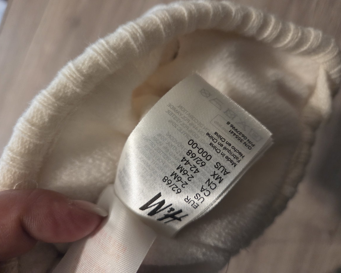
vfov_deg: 58.8
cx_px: 175
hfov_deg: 70.3
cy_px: 136
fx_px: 242
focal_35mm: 24
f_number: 1.8
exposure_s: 1/100
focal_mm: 5.4
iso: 1250
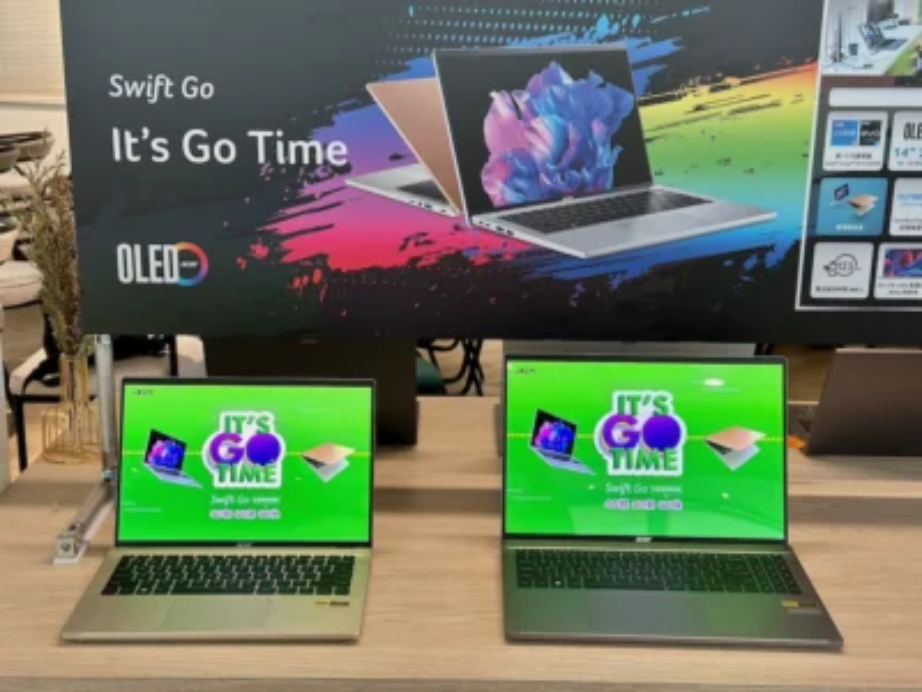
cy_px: 346
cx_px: 461
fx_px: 1278
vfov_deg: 30.3
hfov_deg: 39.7
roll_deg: -0.8
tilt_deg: -14.8
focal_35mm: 48
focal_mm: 6.86
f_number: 1.78
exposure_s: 1/60
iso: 80
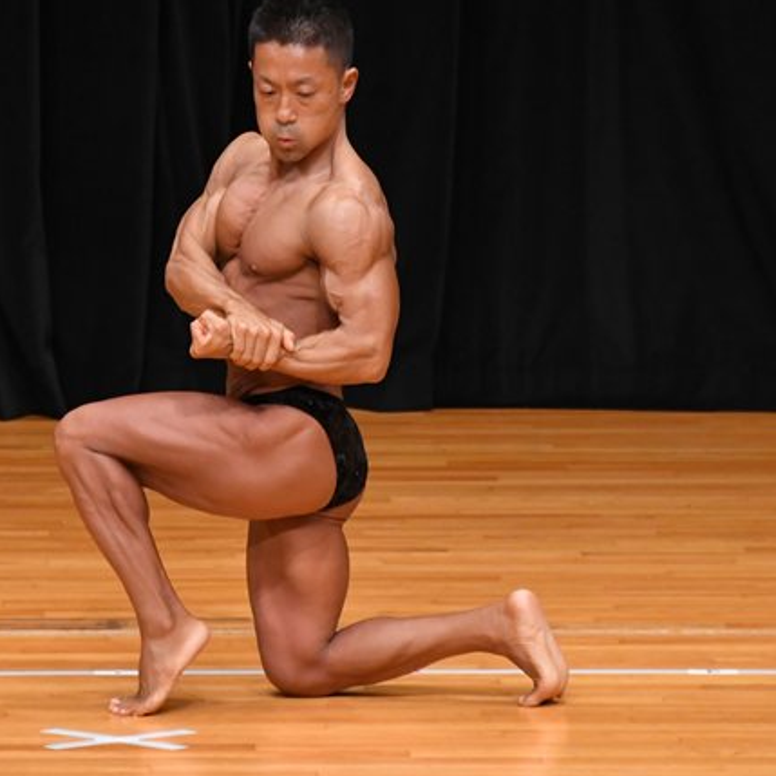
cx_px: 278
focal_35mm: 576
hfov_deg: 3.0
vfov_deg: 3.0
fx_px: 14609
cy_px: 322
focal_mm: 250
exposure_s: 1/400
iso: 3200
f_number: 5.6
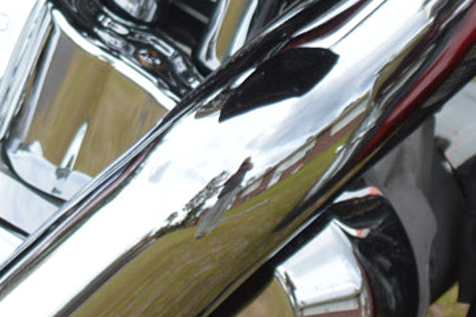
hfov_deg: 5.6
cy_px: -378
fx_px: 4853
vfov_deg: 3.7
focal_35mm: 367
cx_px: -13
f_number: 5.6
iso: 100
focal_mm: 55
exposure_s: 1/50
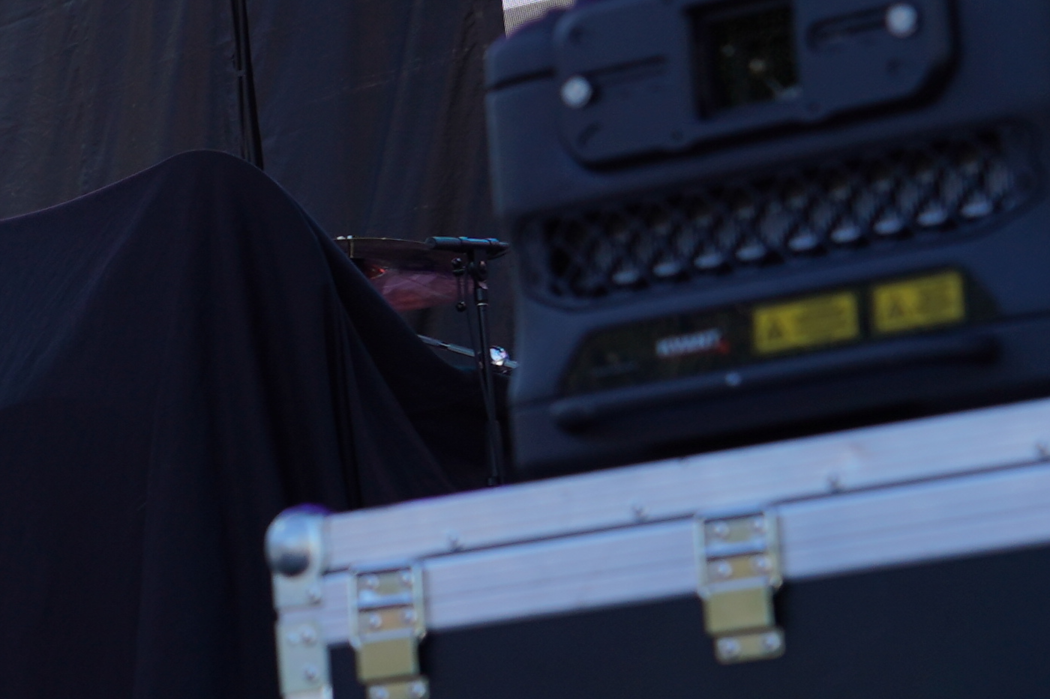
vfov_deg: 6.5
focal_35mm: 210
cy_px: 121
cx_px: -1144
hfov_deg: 9.1
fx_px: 6124
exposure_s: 1/160
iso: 100
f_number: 6.3
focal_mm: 49
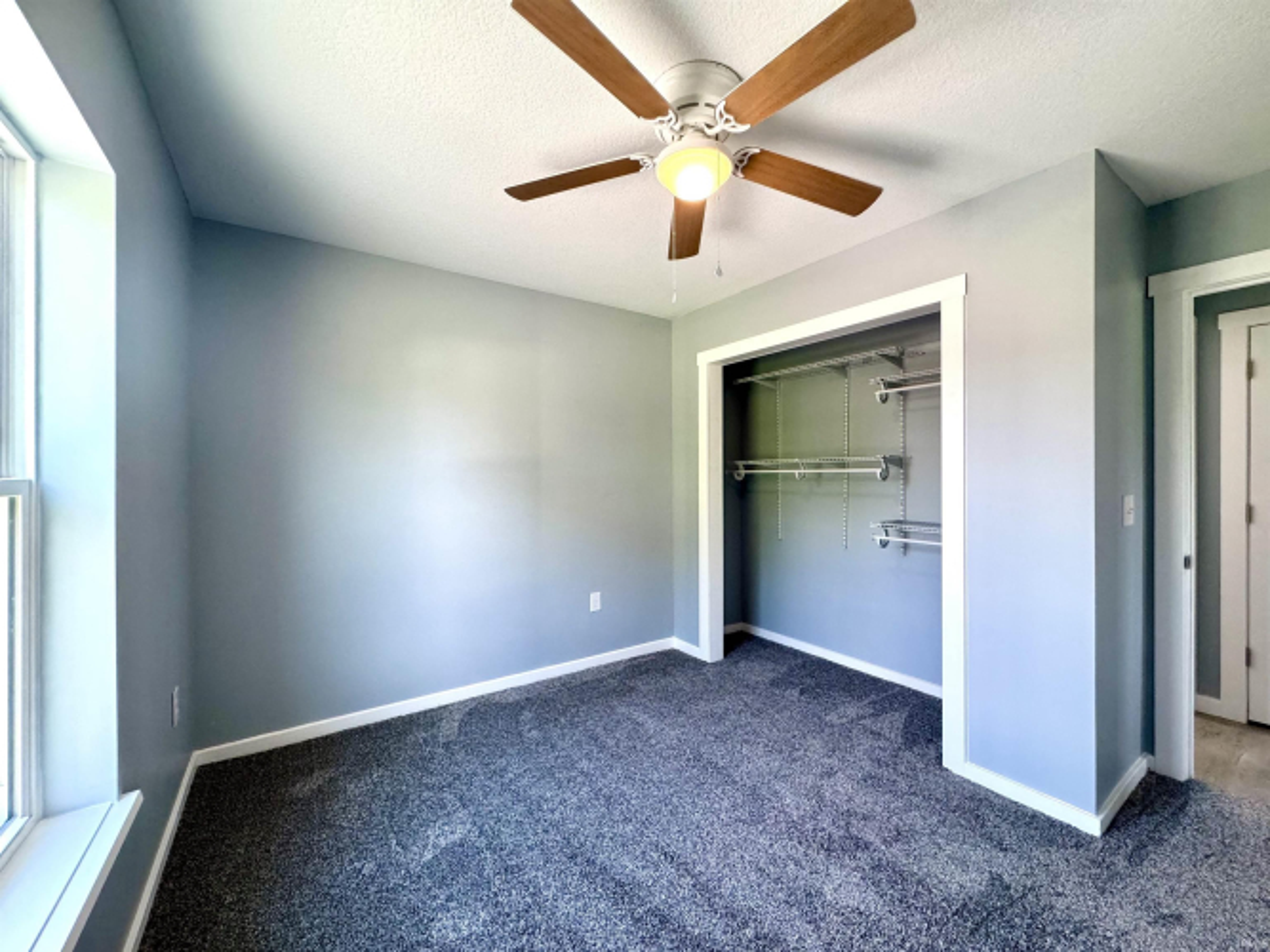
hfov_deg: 102.1
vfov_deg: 85.7
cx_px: 635
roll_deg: +0.4
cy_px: 476
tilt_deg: -0.6
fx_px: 514
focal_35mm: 14
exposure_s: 1/120
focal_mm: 2.22
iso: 250
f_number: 2.2
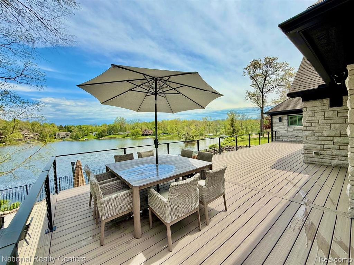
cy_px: 132
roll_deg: +2.9
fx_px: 143
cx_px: 177
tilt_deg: -0.8
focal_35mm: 14
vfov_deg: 85.7
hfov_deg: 102.1
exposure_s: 1/2165
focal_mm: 2.22
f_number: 2.2
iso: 50
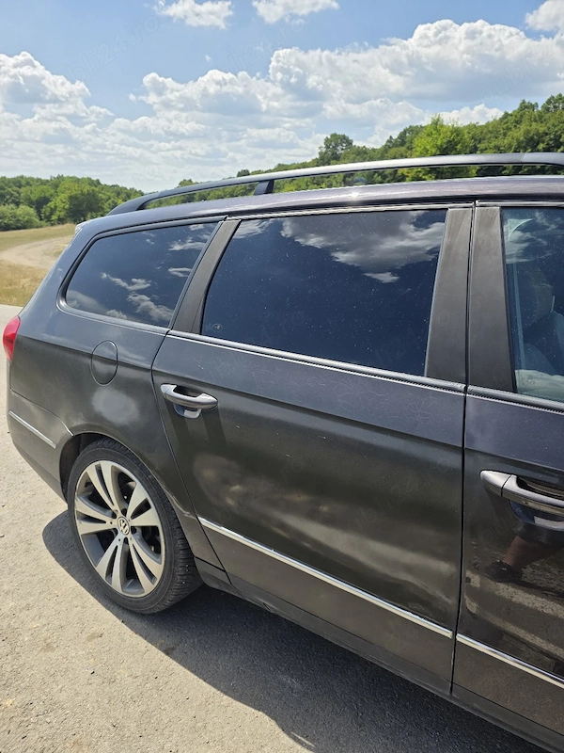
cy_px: 376
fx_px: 500
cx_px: 282
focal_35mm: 23
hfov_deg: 58.9
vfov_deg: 73.9
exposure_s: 1/10000
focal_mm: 6.3
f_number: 1.7
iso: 80
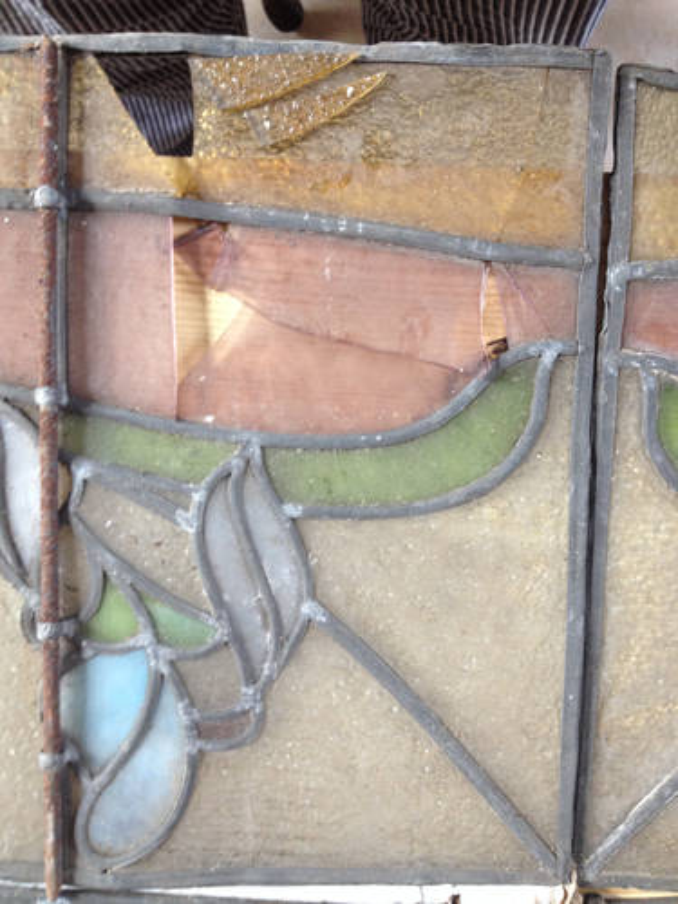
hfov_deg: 40.7
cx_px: 339
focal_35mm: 35
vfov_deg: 52.6
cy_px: 452
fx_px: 914
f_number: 2.4
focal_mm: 4.28
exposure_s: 1/20
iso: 100
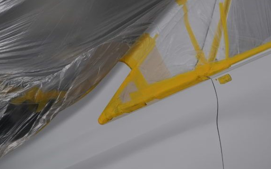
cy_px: 113
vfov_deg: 21.6
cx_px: 187
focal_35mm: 60
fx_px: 443
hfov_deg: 33.6
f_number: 4.5
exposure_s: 1/160
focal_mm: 33
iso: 500
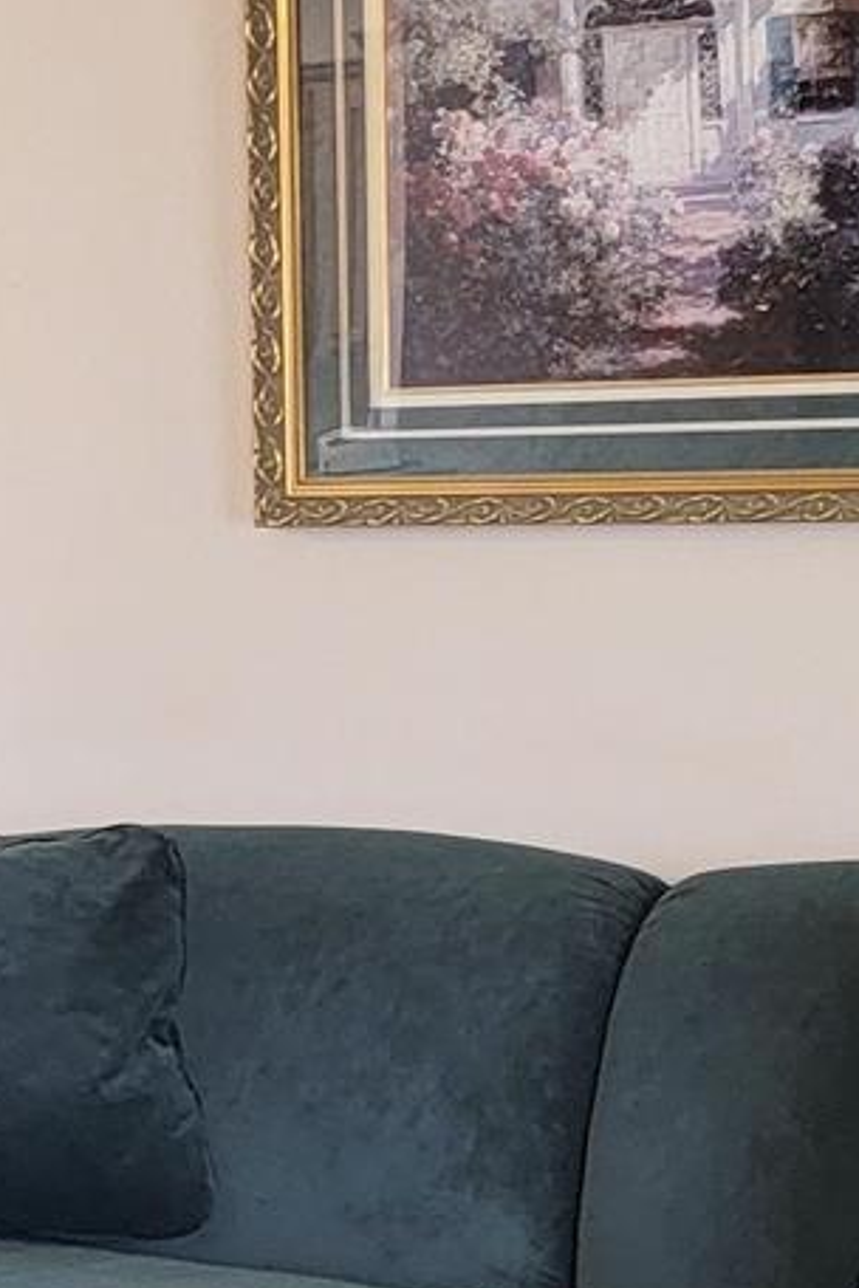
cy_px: 695
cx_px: -514
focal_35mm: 112
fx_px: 4008
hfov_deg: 11.6
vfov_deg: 18.3
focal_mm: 6.7
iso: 250
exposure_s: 1/59
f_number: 1.8
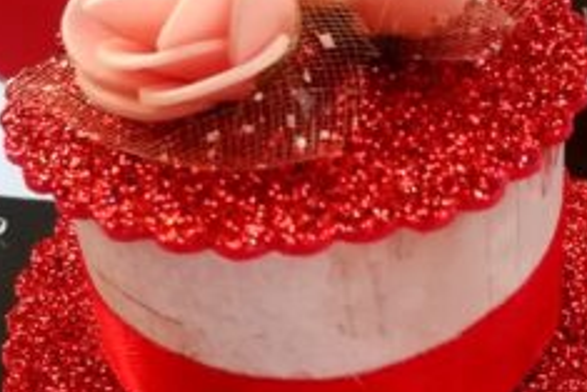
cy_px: 484
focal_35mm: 92
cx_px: 412
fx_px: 1501
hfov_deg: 22.0
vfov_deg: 14.4
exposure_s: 1/50
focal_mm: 3.83
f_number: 2.2
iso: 80
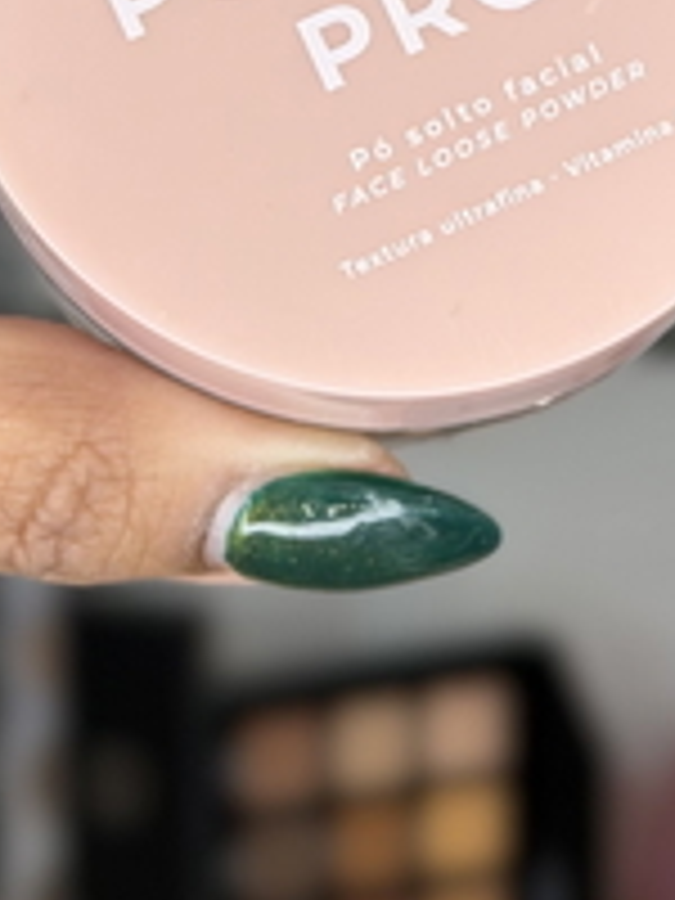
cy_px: -2
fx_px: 3328
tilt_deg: -8.6
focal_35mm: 128
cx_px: 378
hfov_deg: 11.6
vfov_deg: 15.1
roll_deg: -0.6
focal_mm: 6.76
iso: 50
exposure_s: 1/122
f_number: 1.78
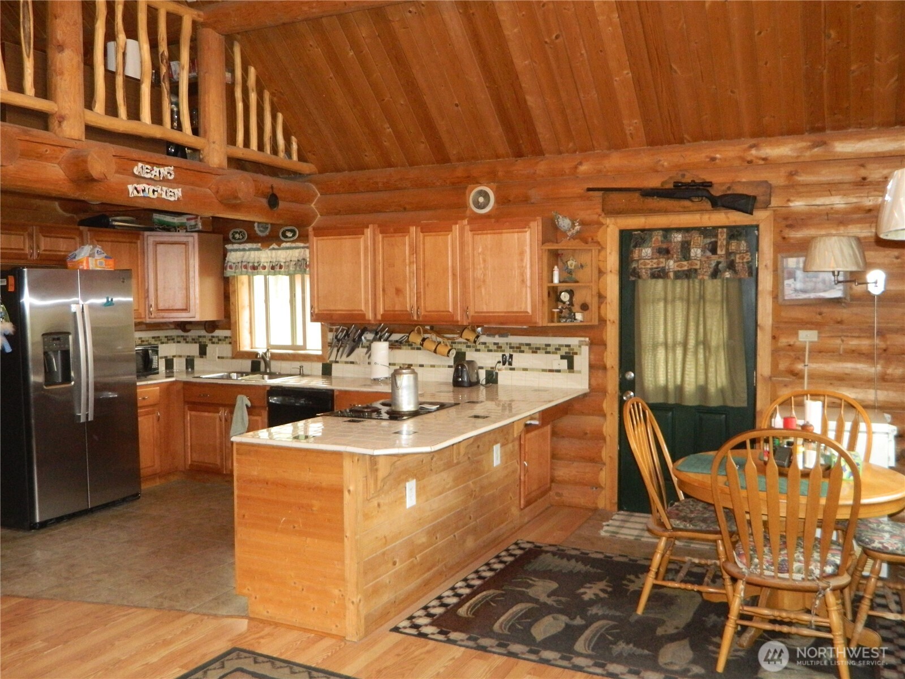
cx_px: 452
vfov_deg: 45.4
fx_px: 810
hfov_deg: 58.4
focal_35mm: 31
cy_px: 340
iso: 400
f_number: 3.2
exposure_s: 1/30
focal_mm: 5.6
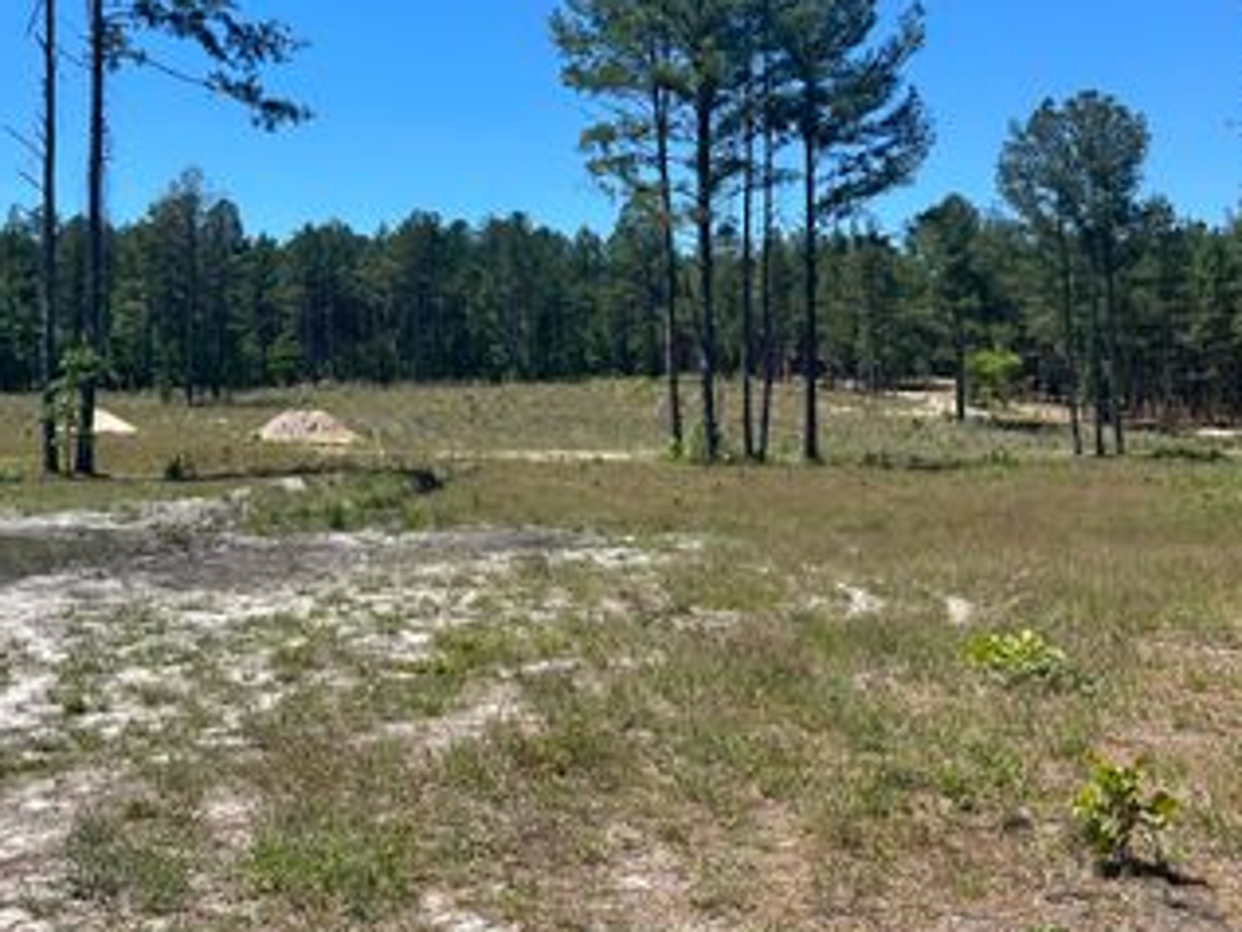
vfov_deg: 34.7
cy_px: 280
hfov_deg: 44.7
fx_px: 1472
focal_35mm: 41
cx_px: 368
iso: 50
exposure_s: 1/3968
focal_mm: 5.7
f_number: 1.5
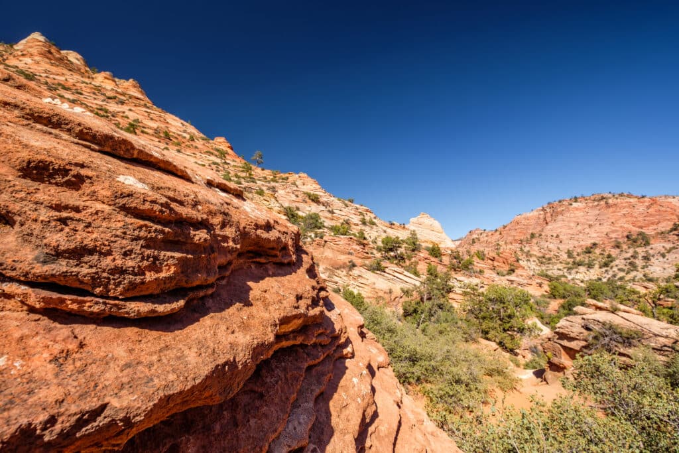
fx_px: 283
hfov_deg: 100.4
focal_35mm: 15
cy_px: 226
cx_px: 340
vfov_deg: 77.3
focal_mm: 10
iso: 200
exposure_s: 1/100
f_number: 8
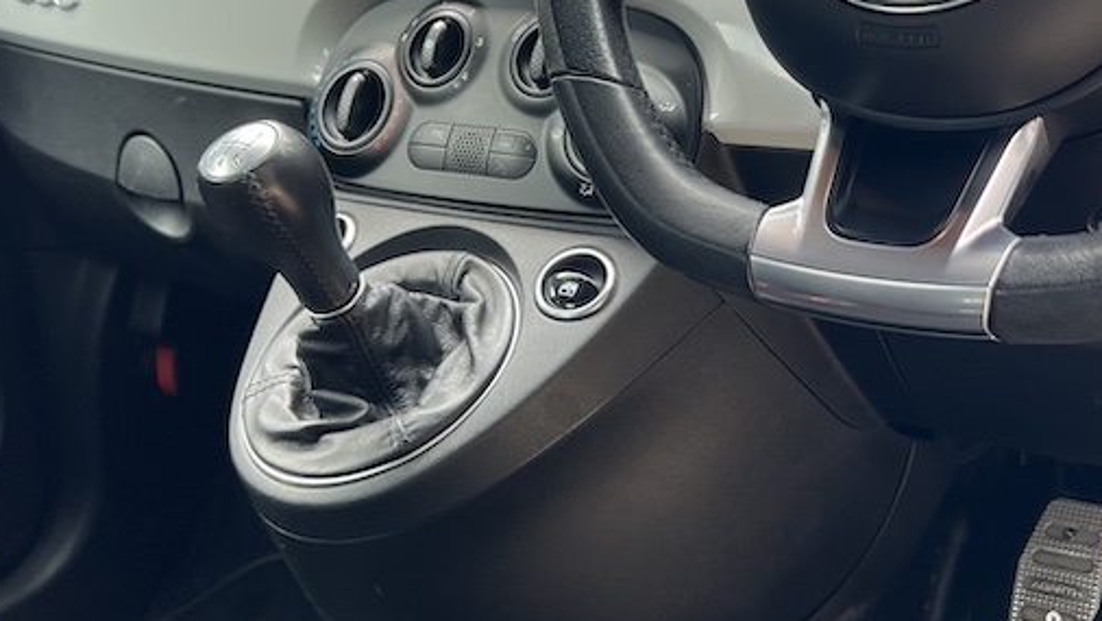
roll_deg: +3.2
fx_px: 1637
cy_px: 98
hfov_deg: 36.6
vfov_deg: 21.1
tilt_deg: -14.0
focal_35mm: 56
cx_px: 780
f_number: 1.5
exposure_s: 1/135
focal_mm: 5.7
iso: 32
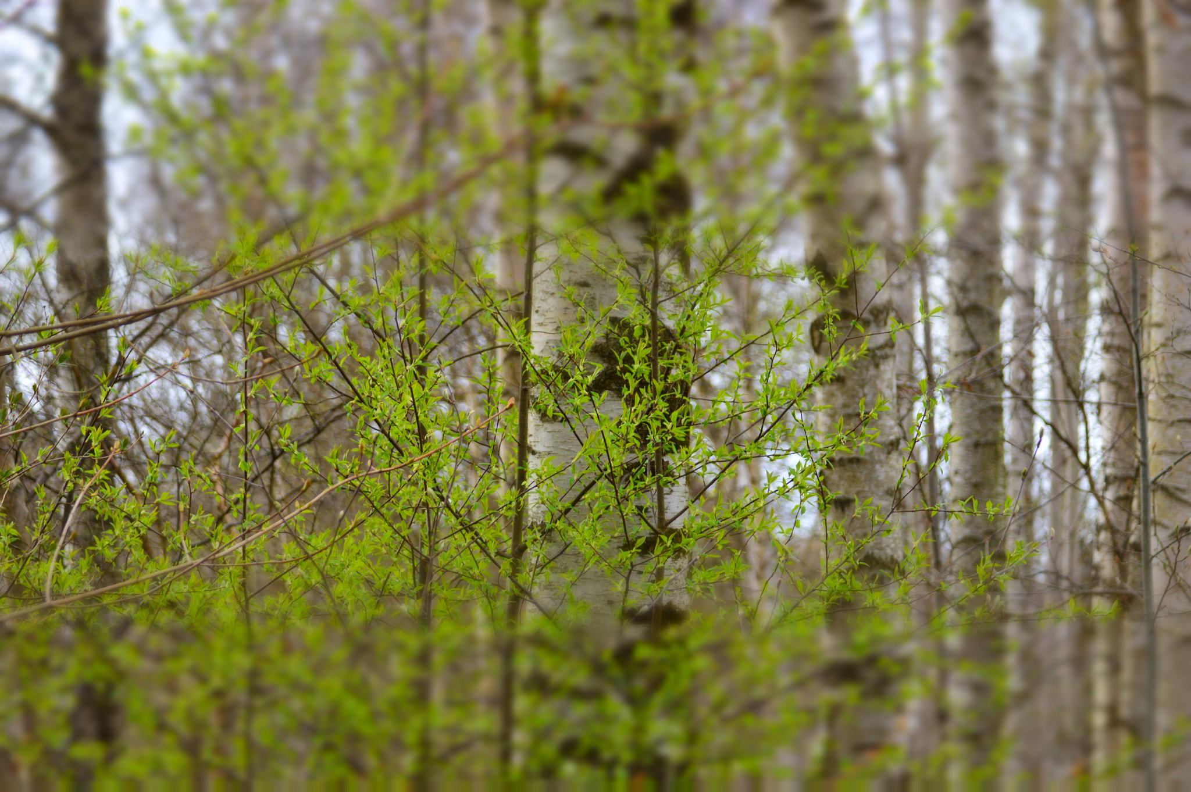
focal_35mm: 153
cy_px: 396
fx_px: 5058
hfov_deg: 13.4
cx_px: 596
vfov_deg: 9.0
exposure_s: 1/320
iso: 400
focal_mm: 102
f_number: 4.2
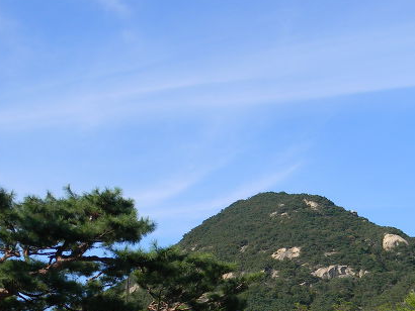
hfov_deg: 27.6
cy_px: 260
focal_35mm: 70
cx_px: 274
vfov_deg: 20.7
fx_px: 840
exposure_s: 1/642
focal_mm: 7.3
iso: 80
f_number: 3.8
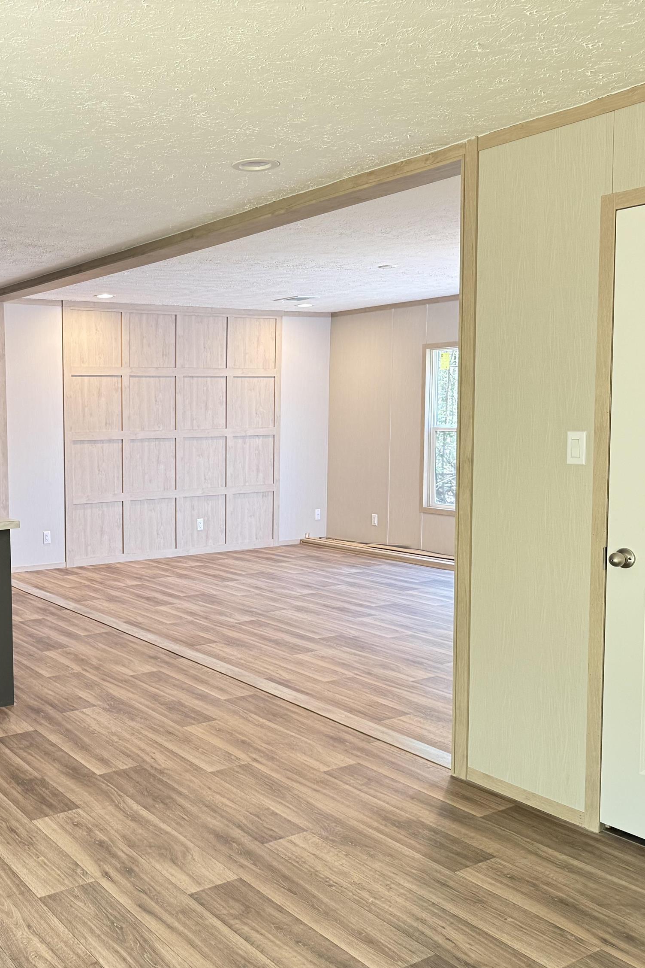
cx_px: 110
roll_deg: +1.2
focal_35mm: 34
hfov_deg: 37.2
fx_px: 913
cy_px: 494
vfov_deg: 55.8
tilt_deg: -6.0
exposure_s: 1/60
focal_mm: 6.76
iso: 250
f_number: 1.78
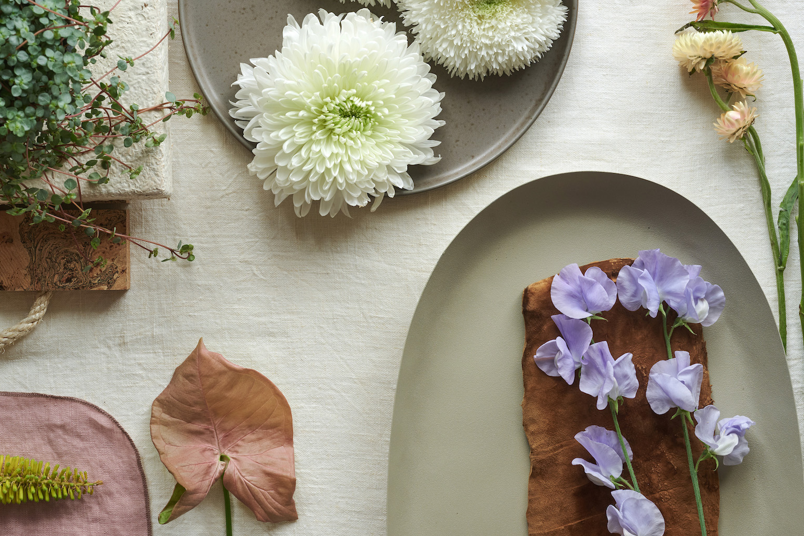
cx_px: 286
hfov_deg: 30.8
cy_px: 259
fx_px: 1451
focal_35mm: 65
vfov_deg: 20.9
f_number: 10
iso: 160
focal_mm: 50
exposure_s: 1/5
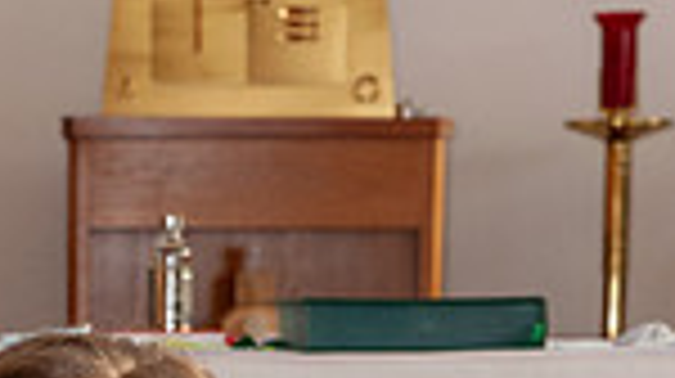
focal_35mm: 220
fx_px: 3933
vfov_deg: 5.3
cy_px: 1008
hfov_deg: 9.7
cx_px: 11
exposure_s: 1/250
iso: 1250
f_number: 10
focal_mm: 70
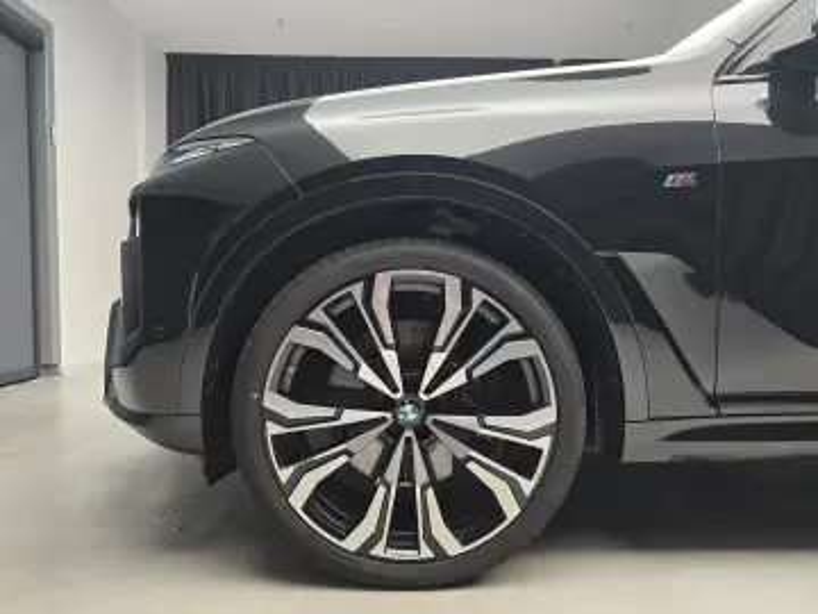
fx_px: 544
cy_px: 307
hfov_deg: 73.9
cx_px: 409
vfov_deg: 58.9
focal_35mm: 23
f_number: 1.7
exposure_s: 1/100
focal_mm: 6.3
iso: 160
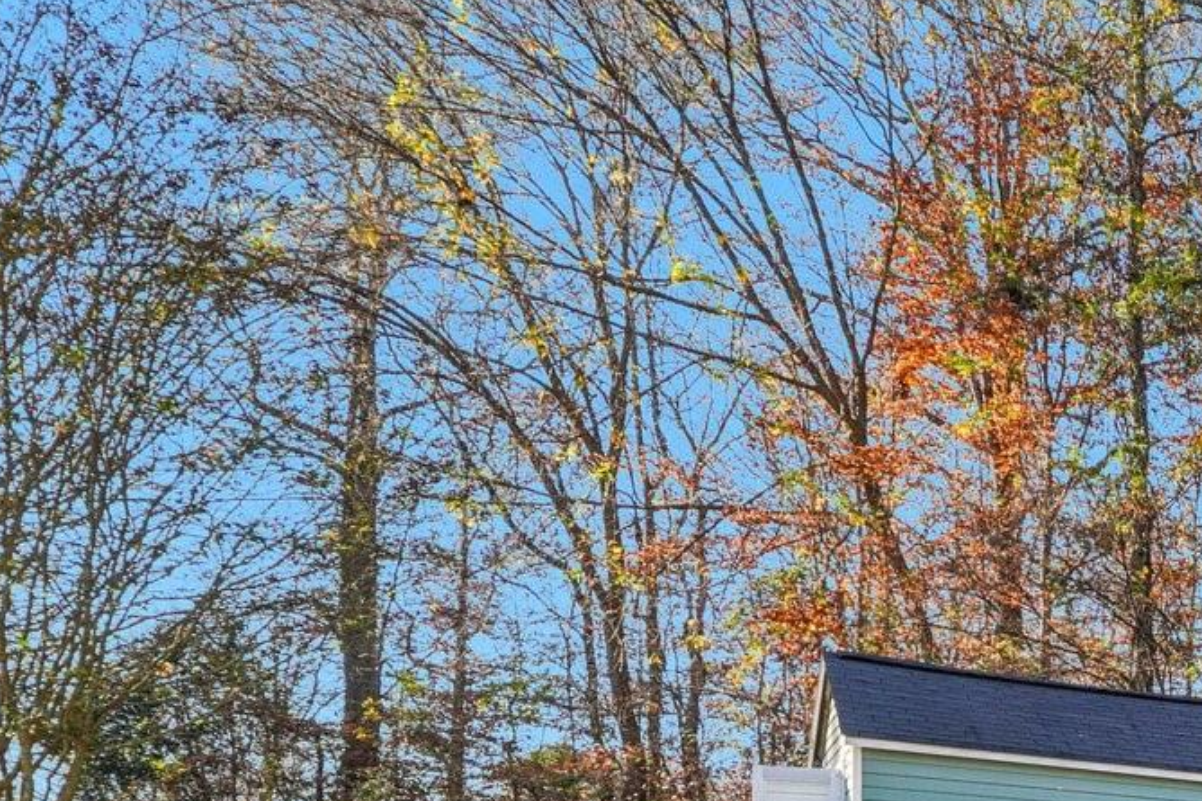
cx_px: 1826
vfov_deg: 25.5
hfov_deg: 27.8
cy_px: 1020
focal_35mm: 46
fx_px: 1535
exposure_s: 1/30
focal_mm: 10
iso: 100
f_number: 8
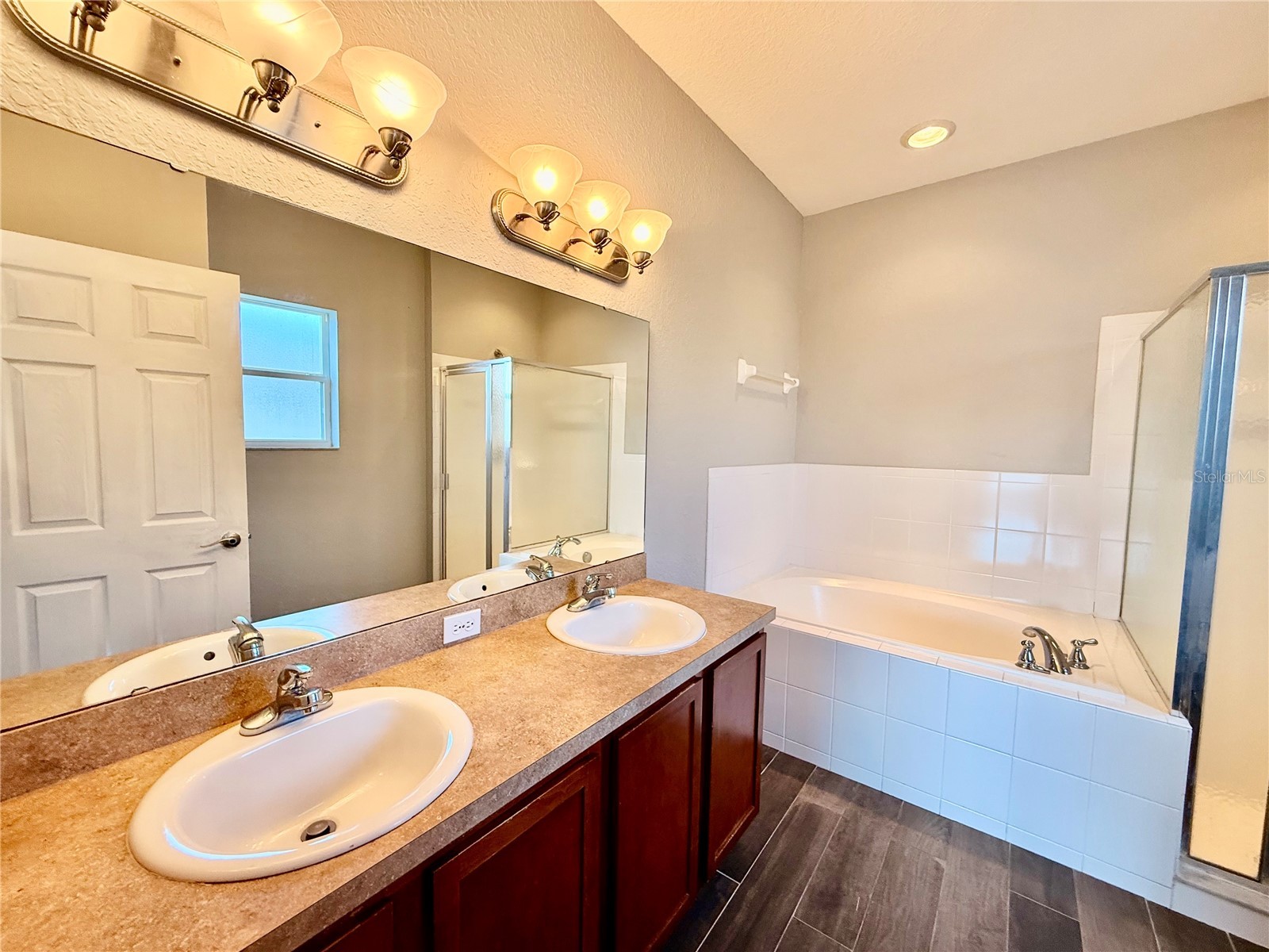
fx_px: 513
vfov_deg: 85.7
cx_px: 634
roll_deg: -1.0
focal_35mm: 14
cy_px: 476
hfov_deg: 102.1
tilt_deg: -4.1
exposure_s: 1/120
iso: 160
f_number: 2.2
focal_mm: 2.22
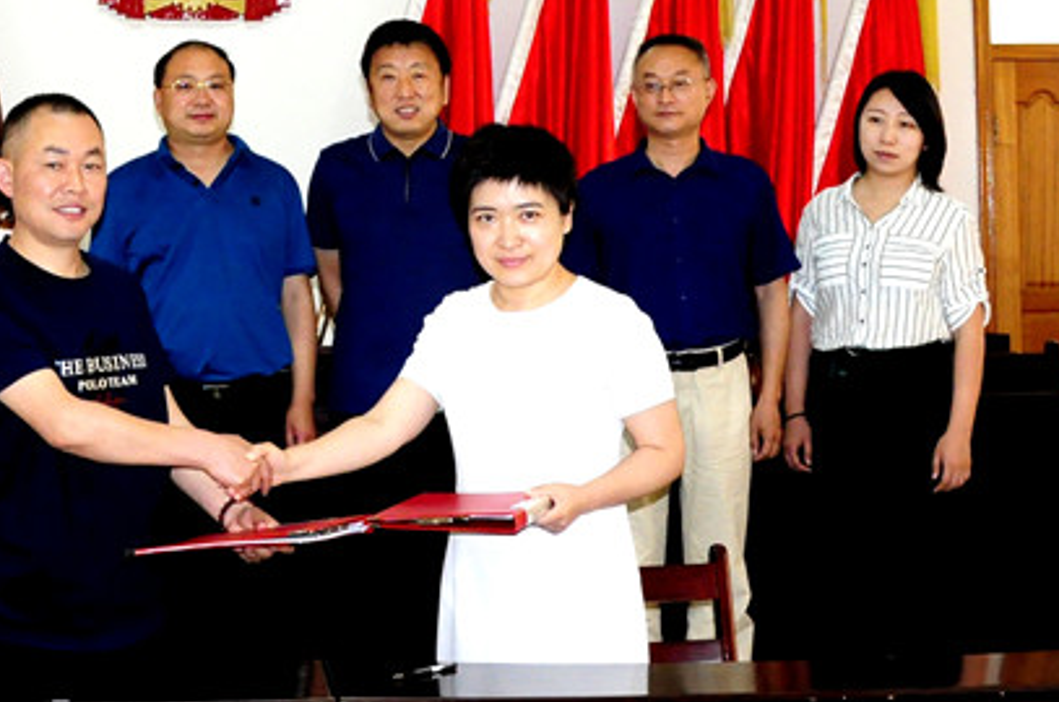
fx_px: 2379
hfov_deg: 24.6
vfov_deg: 16.5
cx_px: 193
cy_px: 8
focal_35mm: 81
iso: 1250
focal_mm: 20
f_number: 8
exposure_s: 1/60
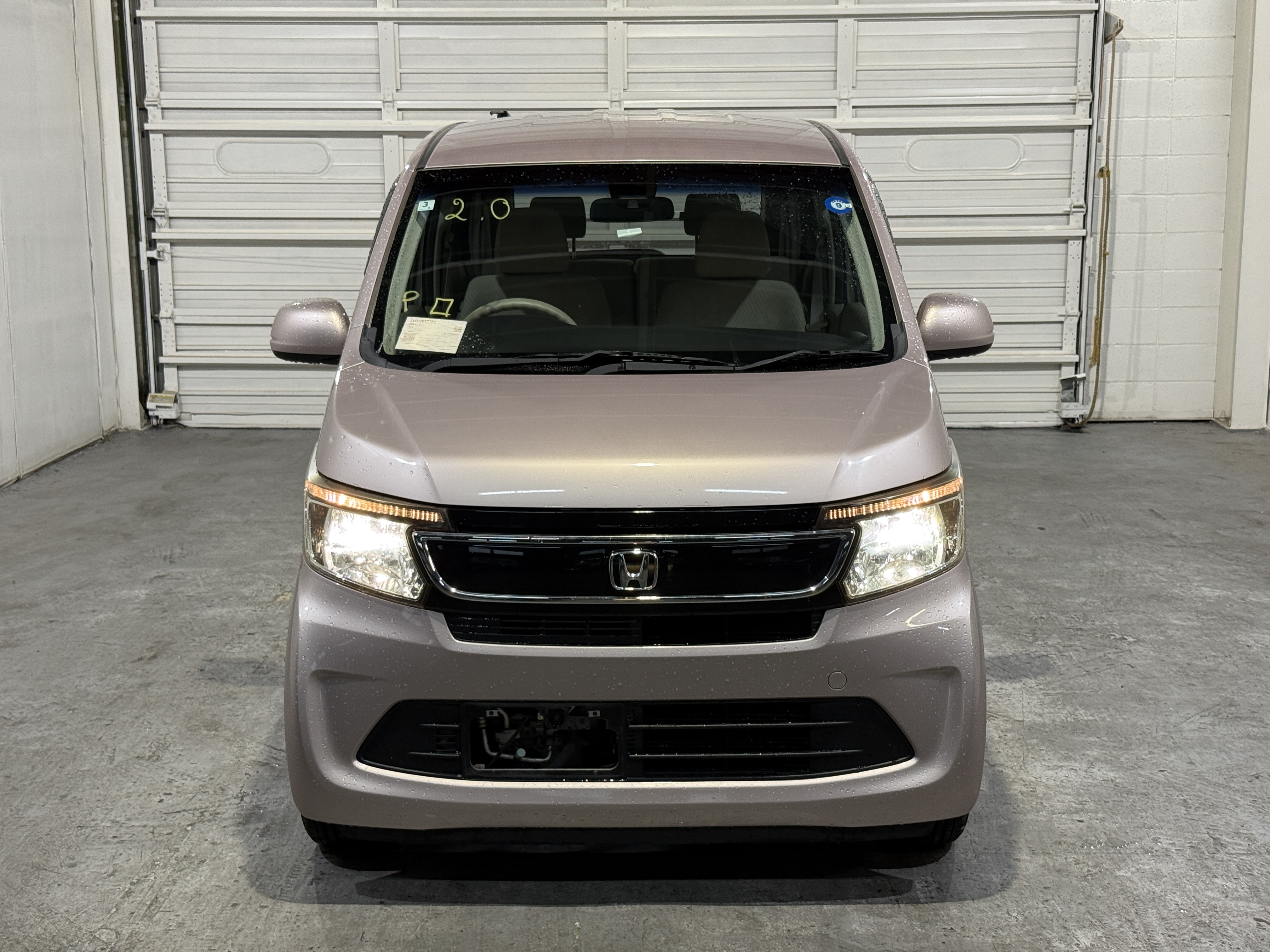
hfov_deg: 39.7
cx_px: 635
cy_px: 476
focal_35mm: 48
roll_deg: +0.2
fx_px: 1761
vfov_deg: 30.3
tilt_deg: -10.9
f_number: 1.78
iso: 100
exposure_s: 1/60
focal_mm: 6.76
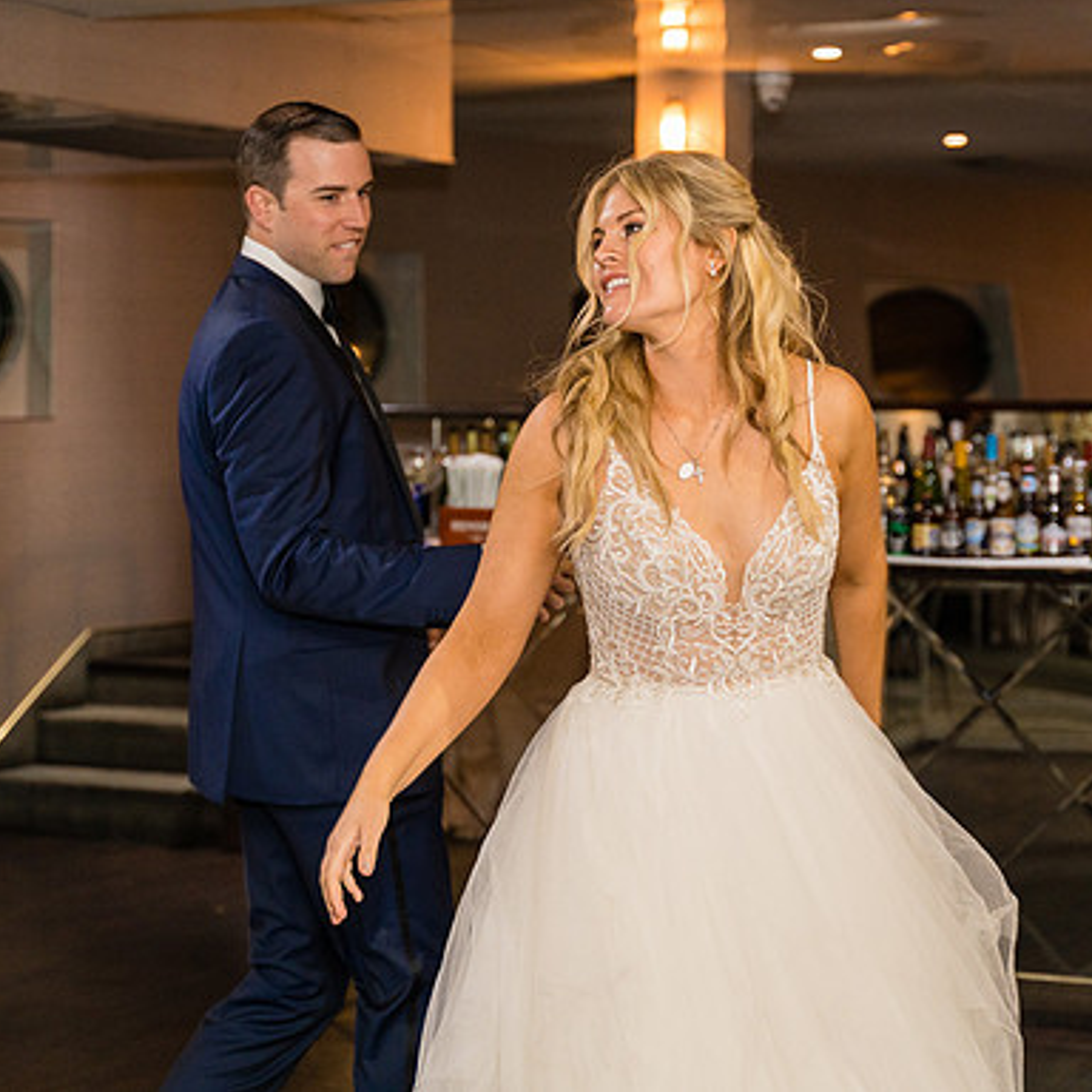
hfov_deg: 21.6
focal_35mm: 80
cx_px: 645
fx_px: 2855
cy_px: 422
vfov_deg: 21.6
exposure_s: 1/250
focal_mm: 51
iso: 1000
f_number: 2.8
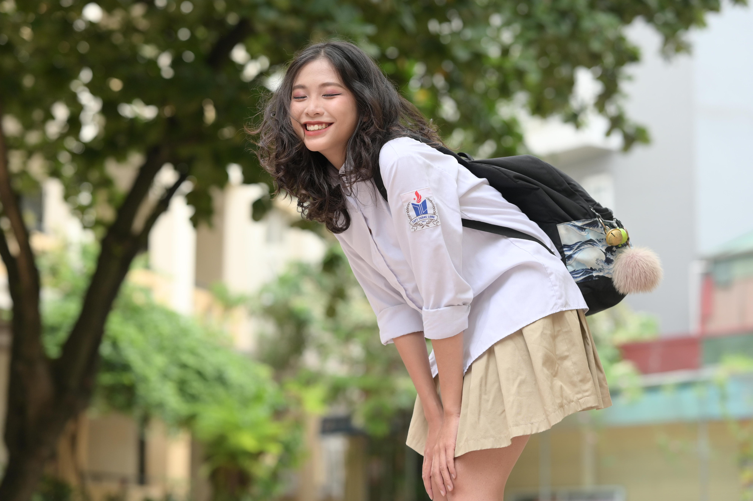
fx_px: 1777
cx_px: 376
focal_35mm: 85
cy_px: 250
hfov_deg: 23.9
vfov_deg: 16.1
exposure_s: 1/500
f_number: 2.8
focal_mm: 85
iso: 400
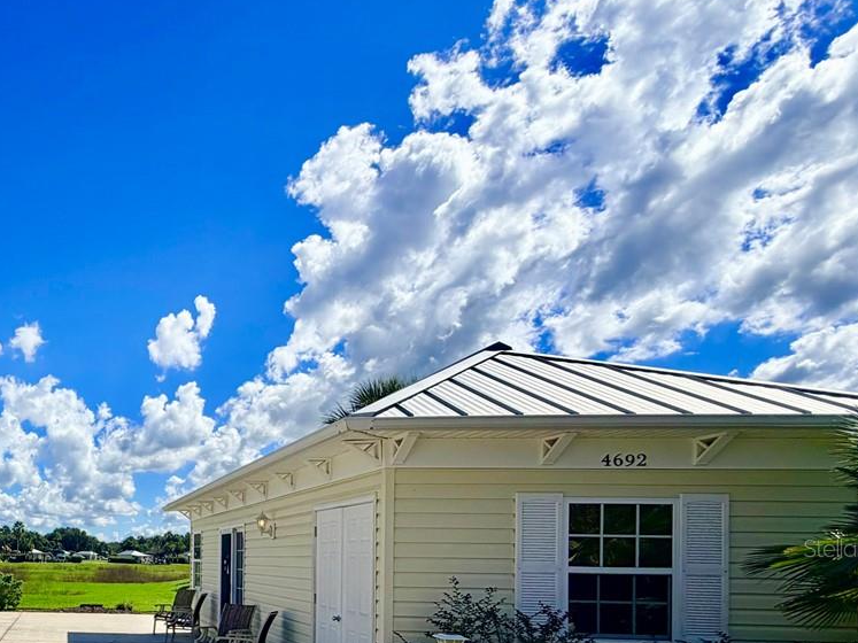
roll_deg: -0.1
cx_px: -7
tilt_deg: +1.2
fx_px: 743
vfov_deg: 43.7
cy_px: 548
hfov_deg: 48.8
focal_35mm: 30
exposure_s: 1/1656
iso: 20
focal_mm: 2.22
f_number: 2.2
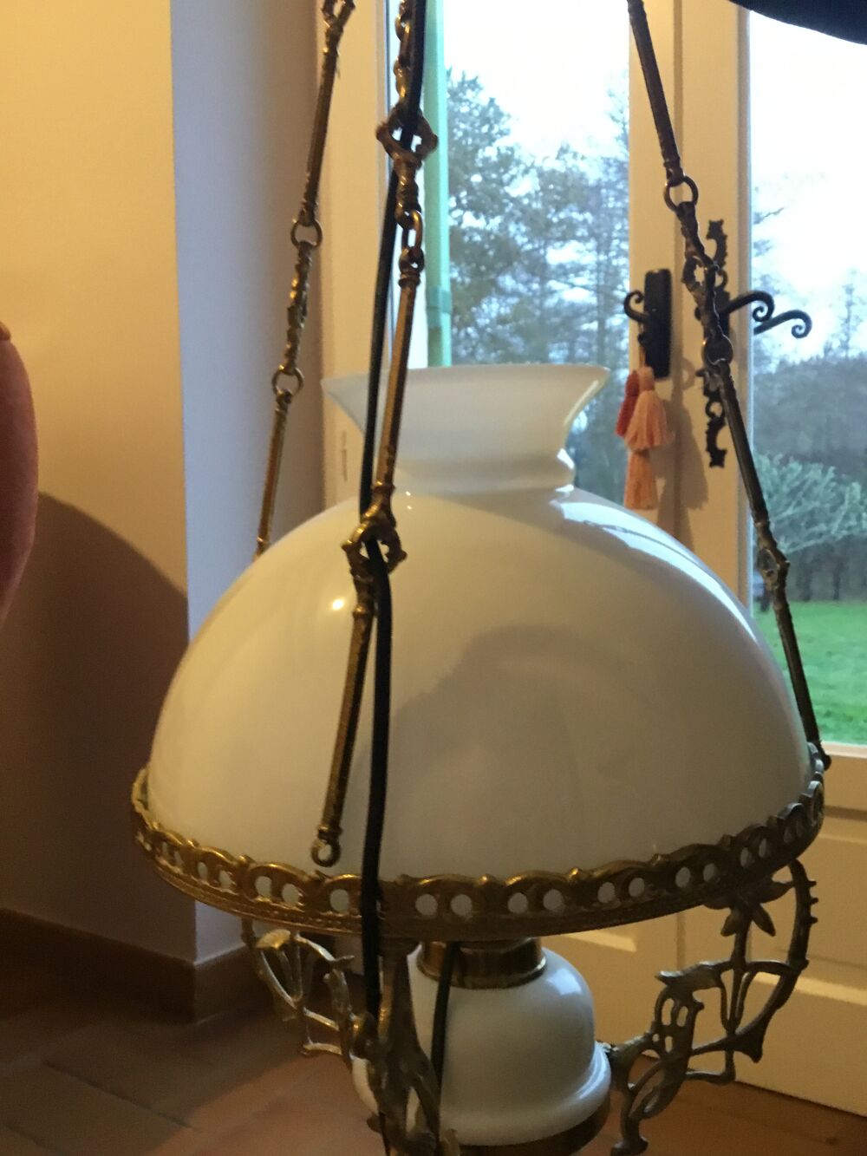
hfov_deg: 45.4
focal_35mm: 31
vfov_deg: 58.3
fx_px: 1035
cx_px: 434
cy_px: 578
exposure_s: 1/17
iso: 200
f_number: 2.4
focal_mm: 3.3
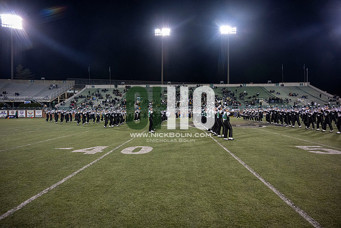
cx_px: 170
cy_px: 114
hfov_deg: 73.7
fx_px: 227
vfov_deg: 53.2
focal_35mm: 24
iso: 2000
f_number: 4
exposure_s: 1/500
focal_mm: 24
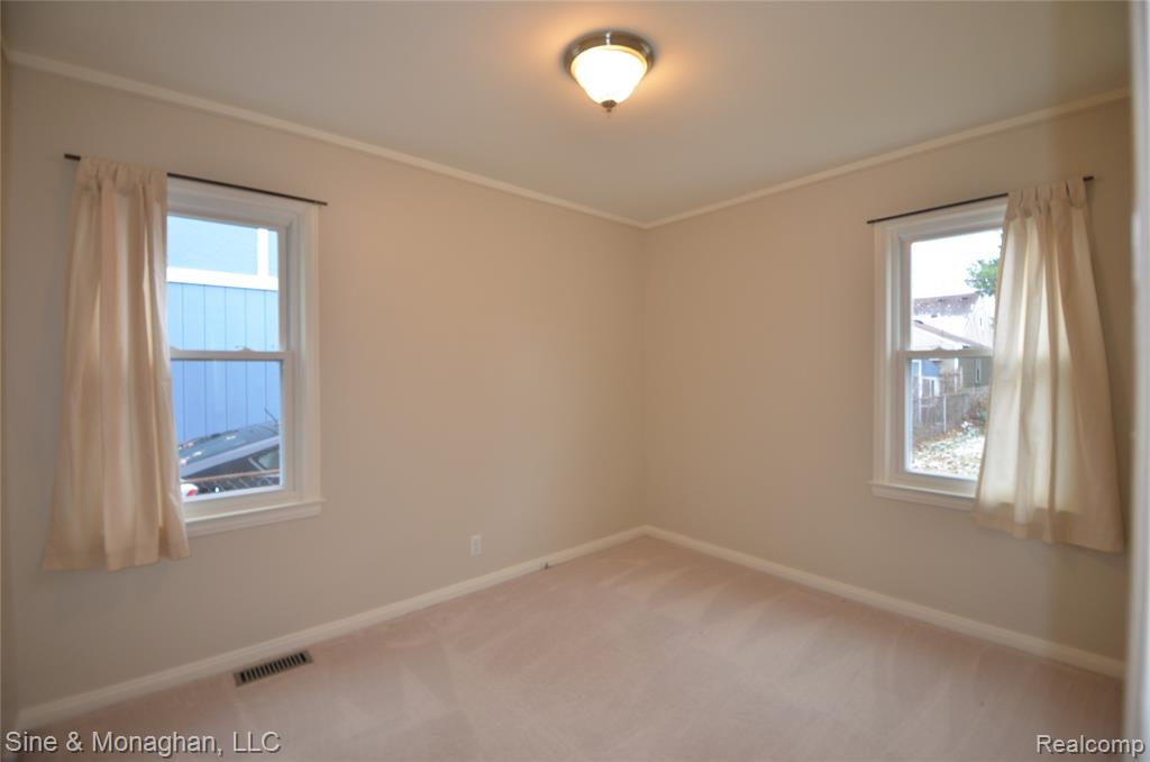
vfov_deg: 77.1
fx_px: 478
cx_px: 575
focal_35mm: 15
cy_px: 381
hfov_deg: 100.5
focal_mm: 10
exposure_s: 1/80
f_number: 3.5
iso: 400
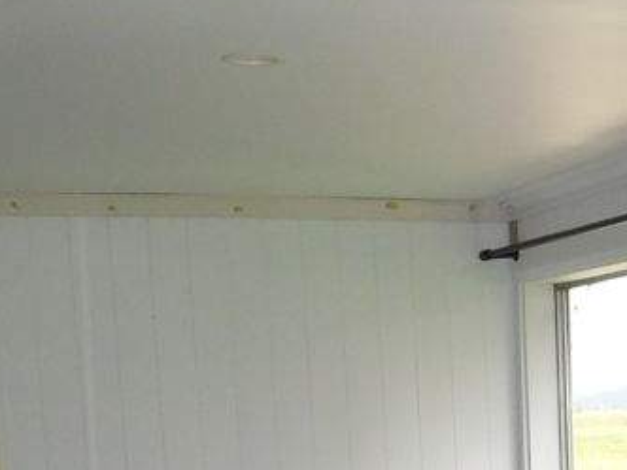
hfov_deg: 18.3
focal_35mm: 104
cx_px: 659
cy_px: 707
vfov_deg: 13.4
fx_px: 1884
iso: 160
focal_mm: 4
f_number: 3
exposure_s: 1/30
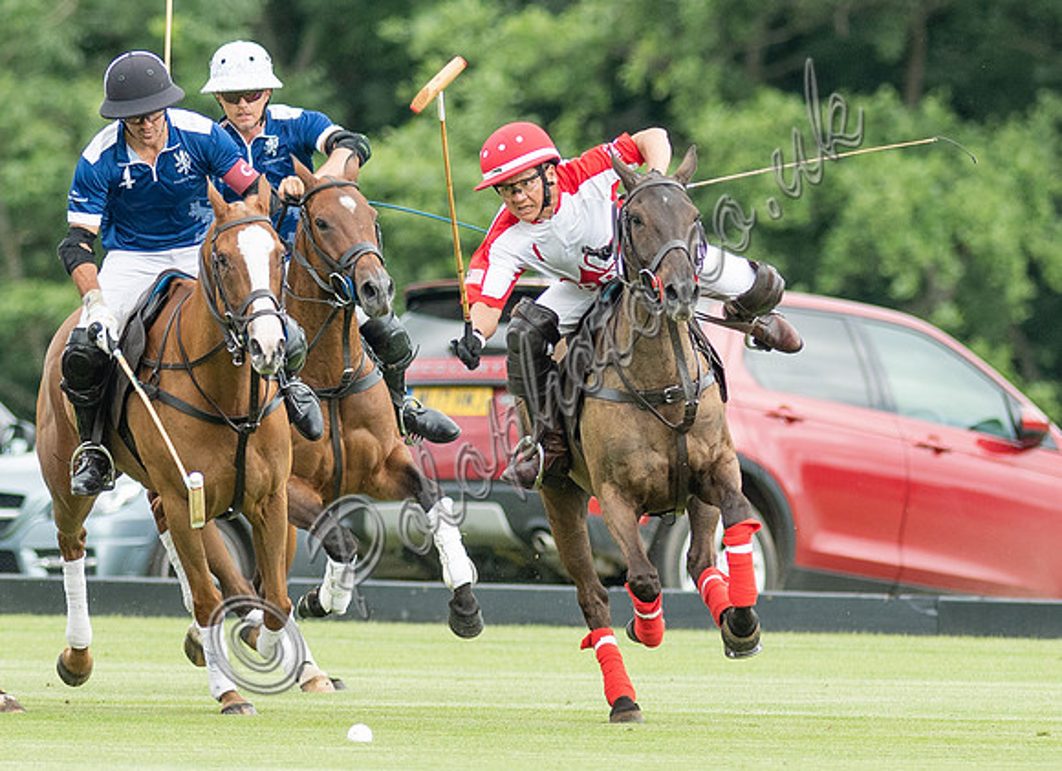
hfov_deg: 1.9
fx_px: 32796
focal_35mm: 1081
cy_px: 249
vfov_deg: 1.3
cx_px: 623
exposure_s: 1/2000
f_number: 2.8
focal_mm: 300
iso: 250
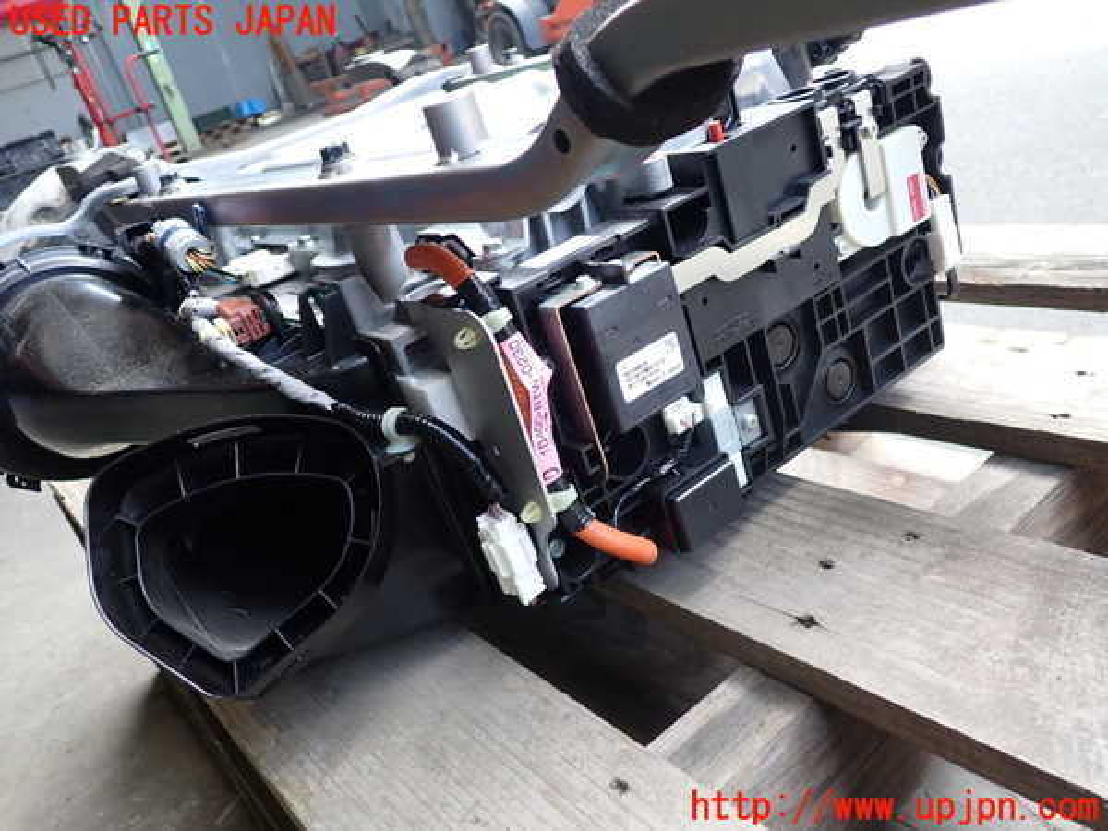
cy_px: 416
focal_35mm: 30
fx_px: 960
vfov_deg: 46.8
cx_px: 554
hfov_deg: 60.0
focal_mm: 5.4
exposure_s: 1/125
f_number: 2.3
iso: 160
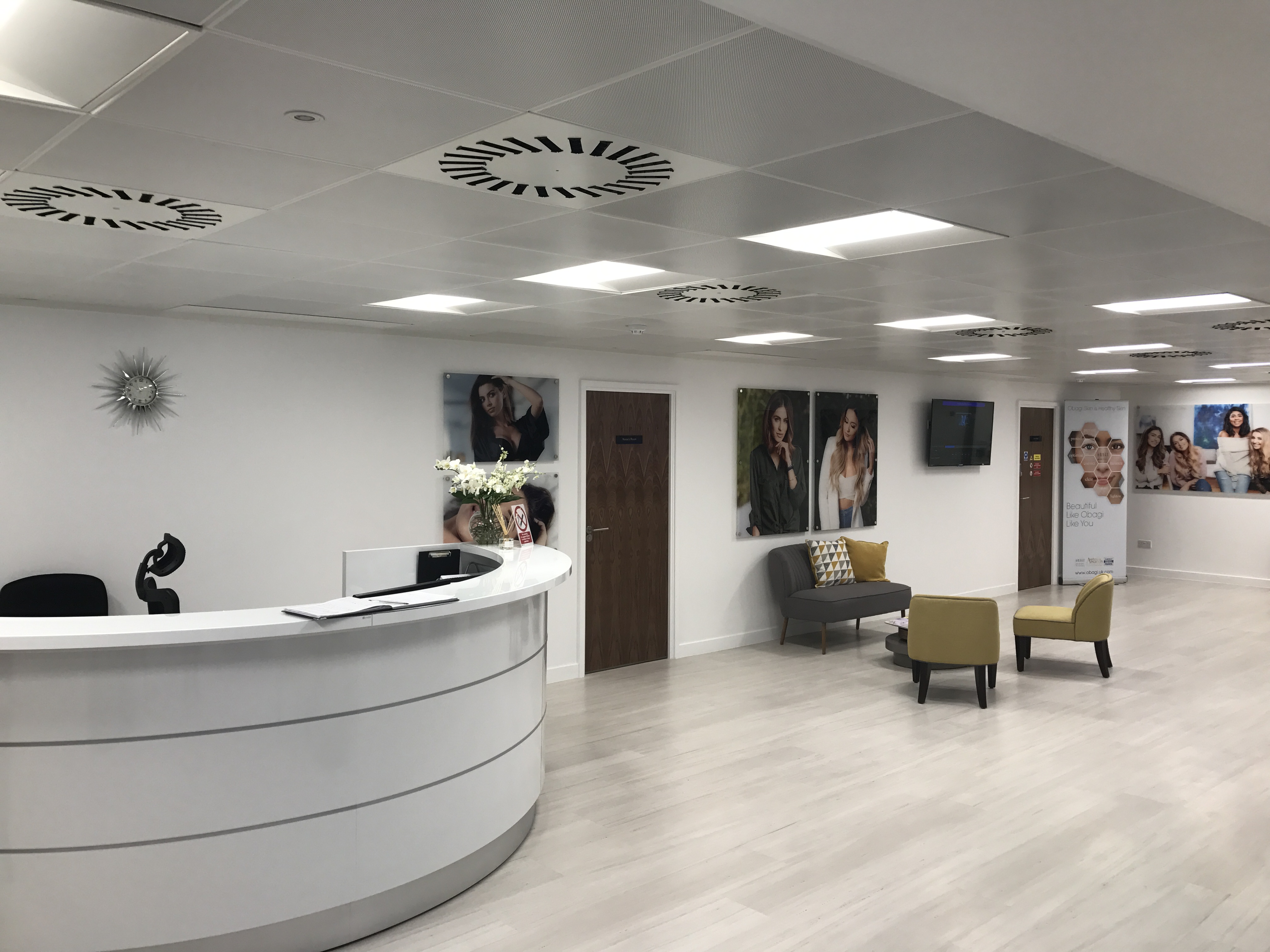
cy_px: 476
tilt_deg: -2.1
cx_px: 635
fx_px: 1027
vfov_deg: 49.7
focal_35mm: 28
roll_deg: +0.5
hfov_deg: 63.4
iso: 32
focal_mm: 3.99
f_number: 1.8
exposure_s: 1/100
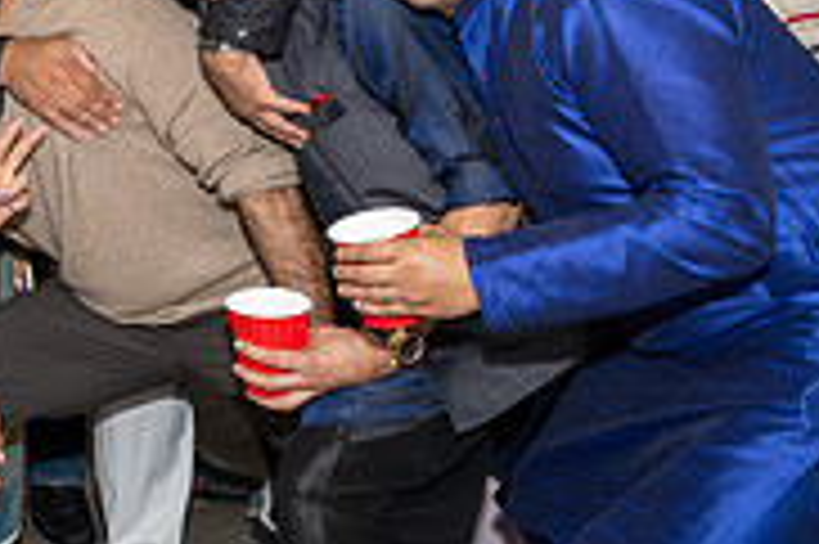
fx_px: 1977
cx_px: -126
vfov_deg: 15.5
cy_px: 87
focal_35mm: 87
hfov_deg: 21.9
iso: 1250
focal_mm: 17
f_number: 9
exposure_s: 1/250
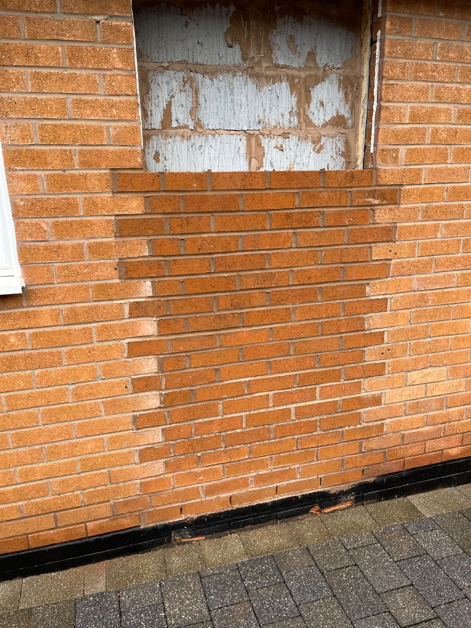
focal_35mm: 26
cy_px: 314
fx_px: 472
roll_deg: +3.2
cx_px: 236
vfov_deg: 67.3
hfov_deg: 53.1
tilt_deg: -16.4
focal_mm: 5.1
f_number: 1.6
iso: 40
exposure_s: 1/207
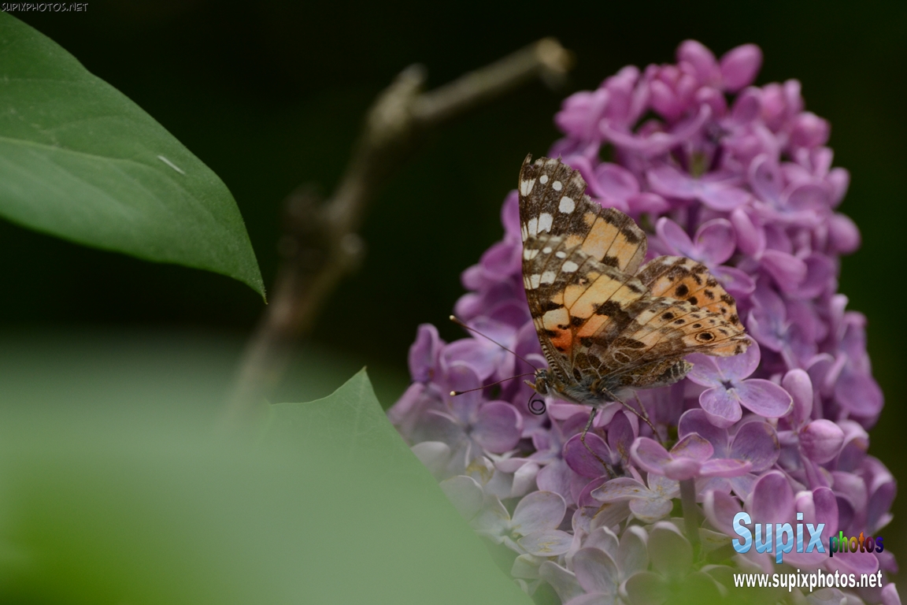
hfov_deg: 6.2
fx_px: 8314
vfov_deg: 4.2
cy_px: 302
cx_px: 454
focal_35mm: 330
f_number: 10
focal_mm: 220
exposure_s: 1/250
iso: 400
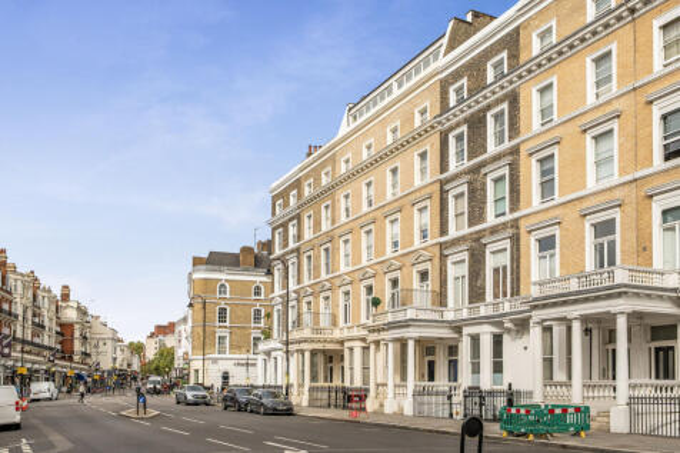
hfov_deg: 57.2
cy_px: 226
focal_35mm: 33
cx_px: 340
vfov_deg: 39.9
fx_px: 623
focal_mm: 22
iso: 400
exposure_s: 1/500
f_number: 8
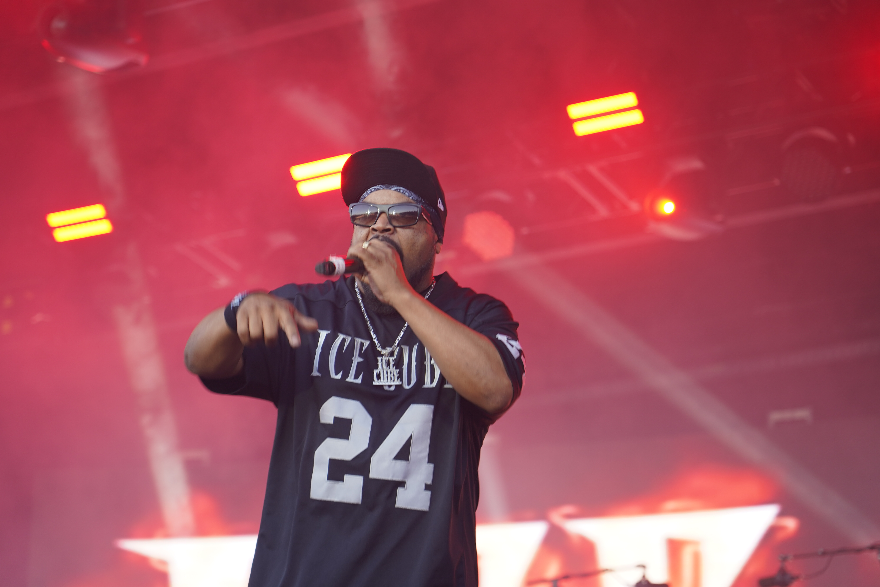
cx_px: 440
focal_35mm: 105
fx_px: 2566
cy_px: 294
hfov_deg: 19.5
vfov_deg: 13.0
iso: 250
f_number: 4
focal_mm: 105
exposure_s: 1/160
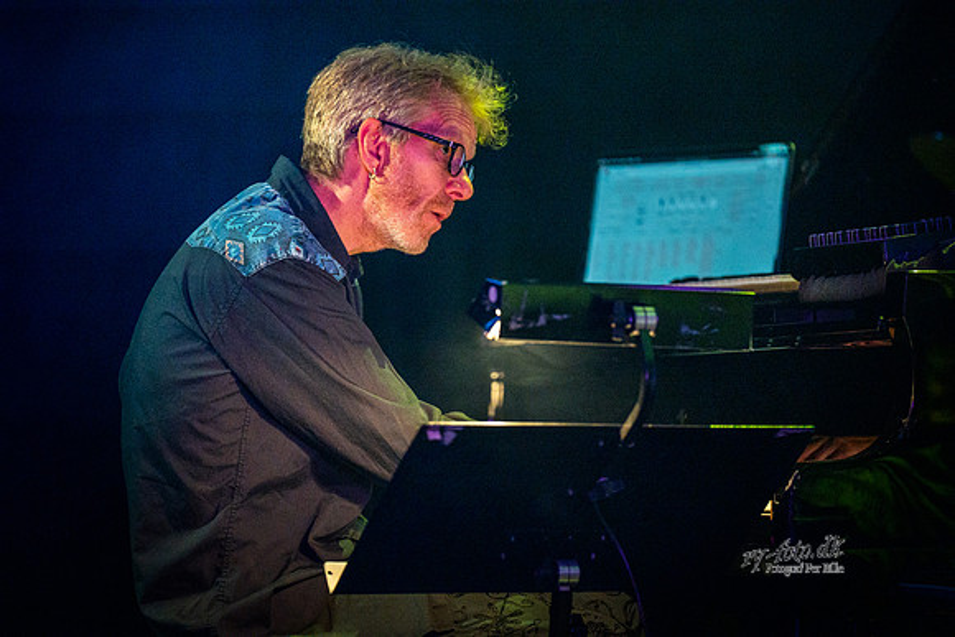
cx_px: 478
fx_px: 5307
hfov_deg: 10.3
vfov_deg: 6.9
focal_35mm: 200
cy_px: 318
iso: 8000
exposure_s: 1/200
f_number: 2.8
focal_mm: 200
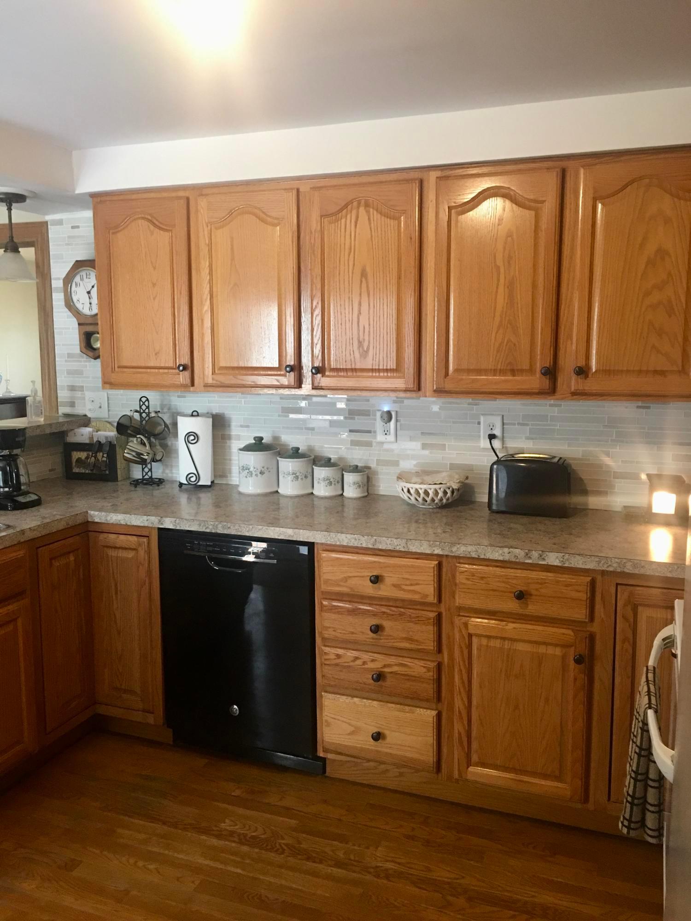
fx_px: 772
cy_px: 460
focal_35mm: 29
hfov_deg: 48.2
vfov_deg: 61.7
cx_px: 346
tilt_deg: -7.3
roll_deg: +0.1
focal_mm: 4.15
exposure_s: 1/15
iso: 100
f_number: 2.2
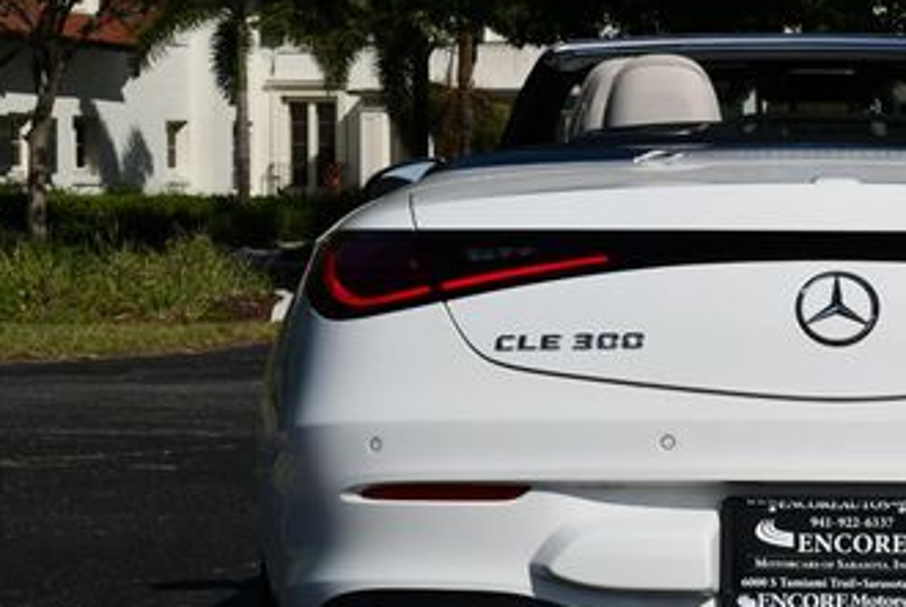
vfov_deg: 11.1
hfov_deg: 16.3
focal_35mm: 124
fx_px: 3125
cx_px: 824
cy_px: 335
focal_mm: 32
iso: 100
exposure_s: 1/500
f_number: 10
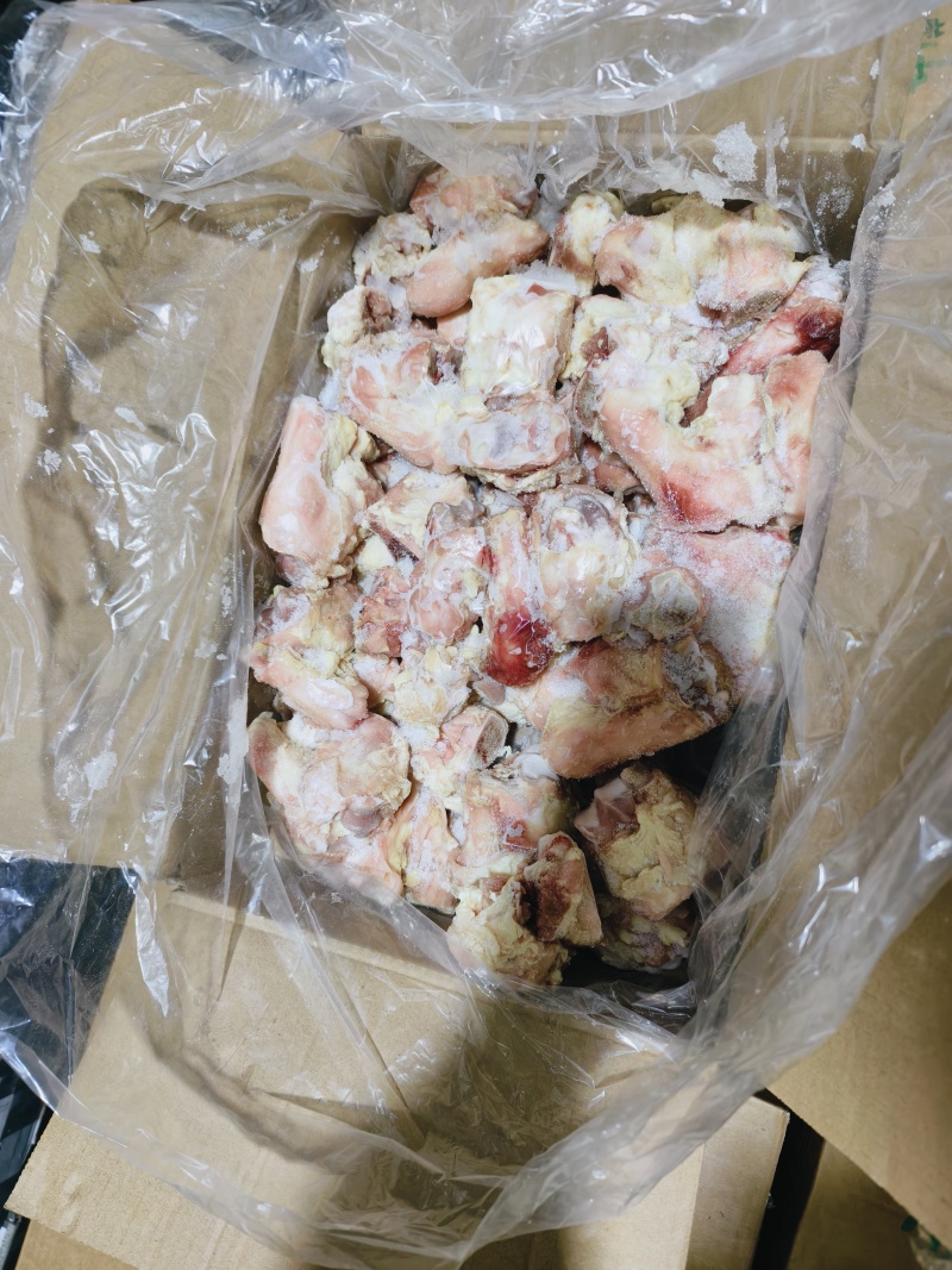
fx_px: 844
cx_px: 476
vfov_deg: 73.9
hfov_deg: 58.9
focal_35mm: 23
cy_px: 635
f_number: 1.57
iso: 712
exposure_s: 1/50
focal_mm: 6.54
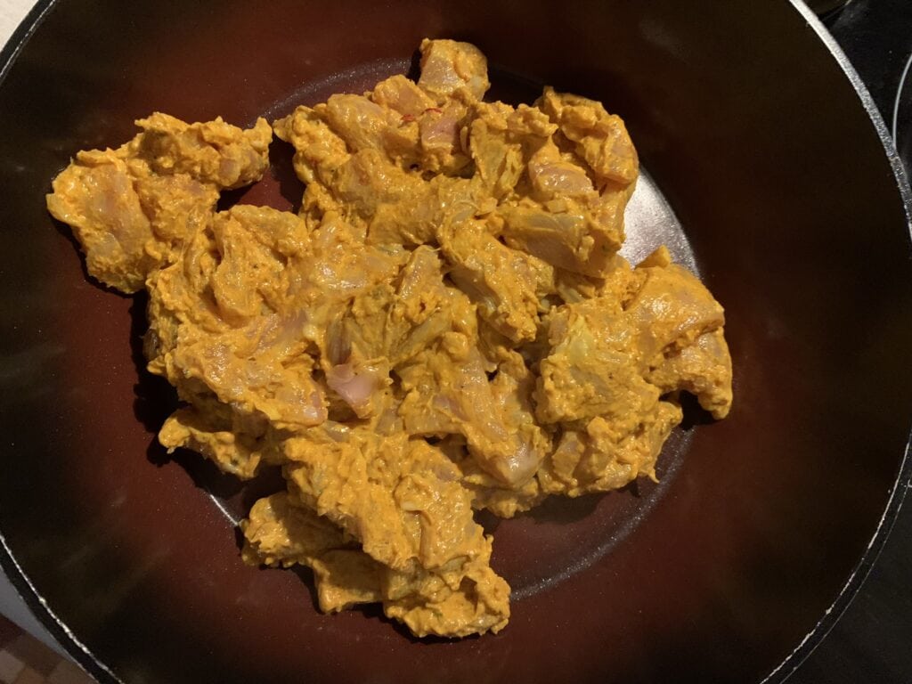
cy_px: 342
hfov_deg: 67.3
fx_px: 685
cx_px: 456
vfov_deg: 53.1
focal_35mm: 26
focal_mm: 4.25
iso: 640
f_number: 1.8
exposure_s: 1/30
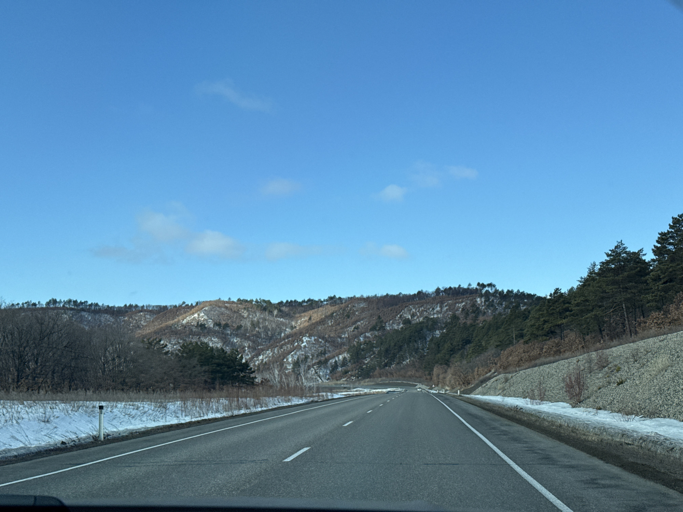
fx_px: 947
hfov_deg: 39.7
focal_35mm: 48
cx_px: 342
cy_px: 256
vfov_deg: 30.3
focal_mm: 6.76
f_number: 1.78
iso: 64
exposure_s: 1/3704
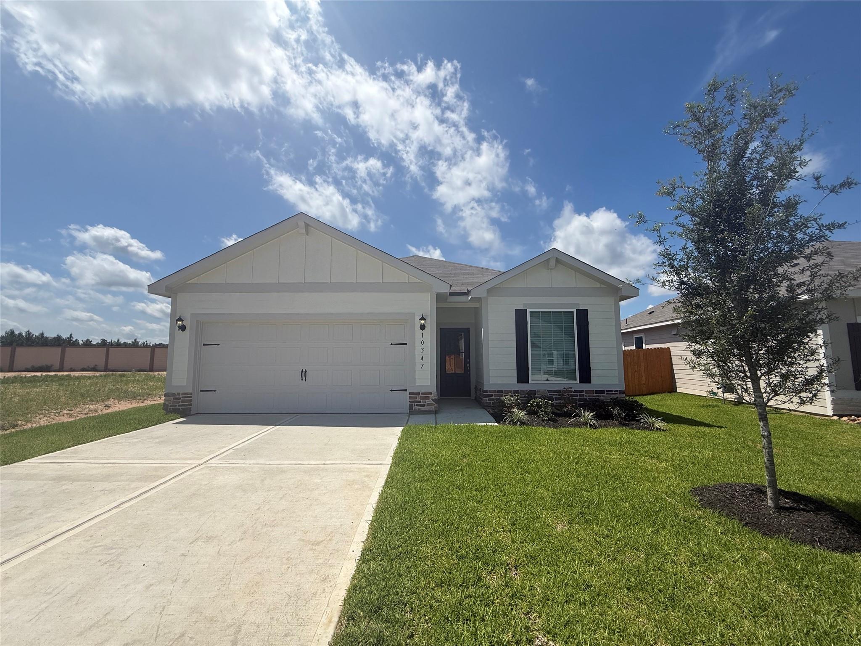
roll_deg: +0.0
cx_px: 430
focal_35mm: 14
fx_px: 348
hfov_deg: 102.1
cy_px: 323
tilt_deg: +6.2
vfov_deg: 85.7
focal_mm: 2.22
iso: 50
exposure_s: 1/3460
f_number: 2.2
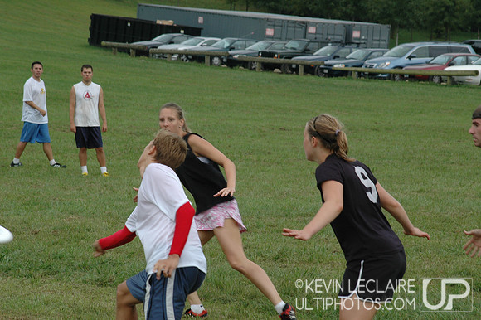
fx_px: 2704
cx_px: 240
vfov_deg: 6.8
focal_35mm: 202
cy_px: 160
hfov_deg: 10.2
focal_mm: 135
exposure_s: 1/200
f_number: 11
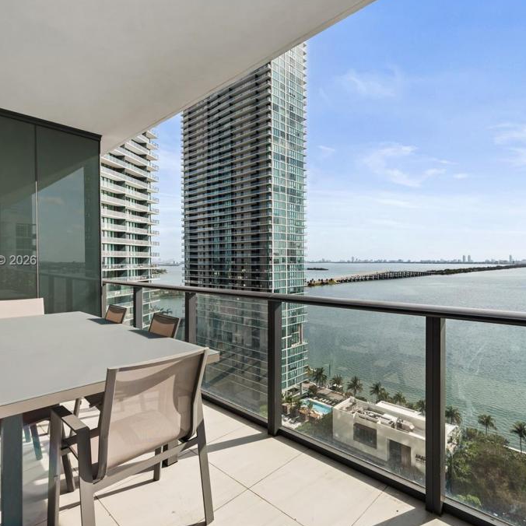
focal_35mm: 19
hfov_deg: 77.4
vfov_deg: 77.7
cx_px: 294
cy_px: 261
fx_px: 327
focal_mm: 14
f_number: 8
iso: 100
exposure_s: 1/400
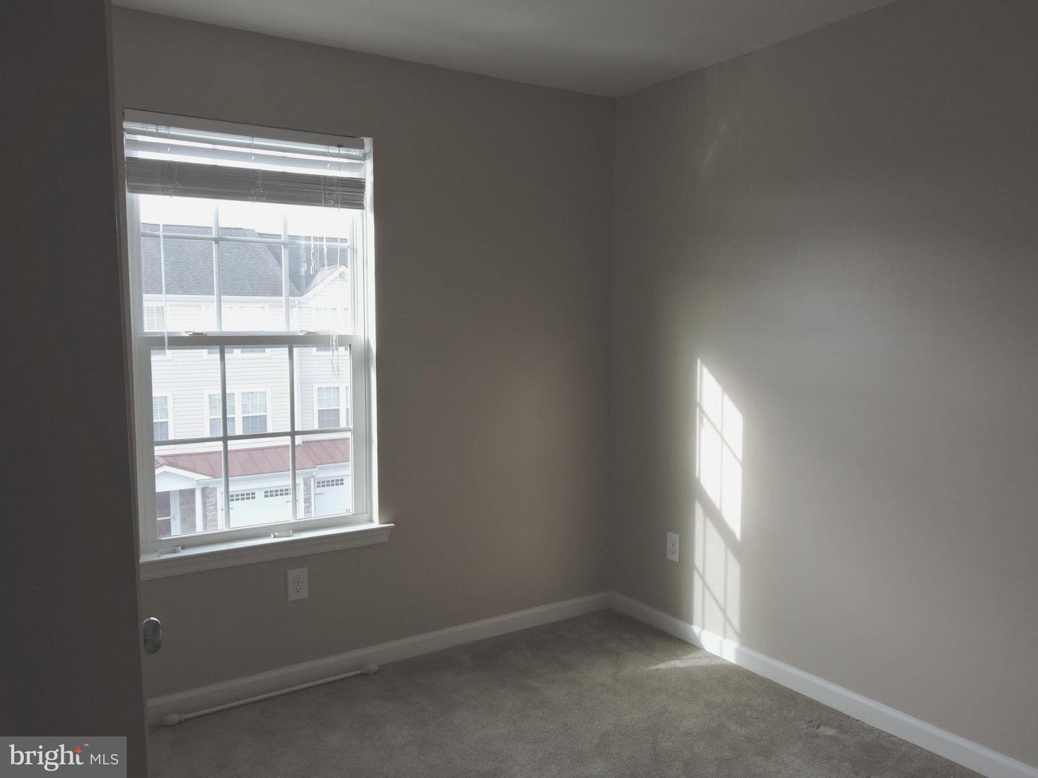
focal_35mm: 28
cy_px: 389
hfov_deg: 63.4
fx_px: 840
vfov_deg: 49.7
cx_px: 519
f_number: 3.5
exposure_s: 1/80
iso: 100
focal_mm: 5
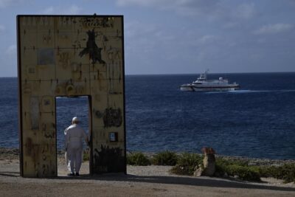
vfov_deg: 16.5
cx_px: 148
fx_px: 680
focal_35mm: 83
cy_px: 98
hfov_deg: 24.5
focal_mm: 83
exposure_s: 1/2500
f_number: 13
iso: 800
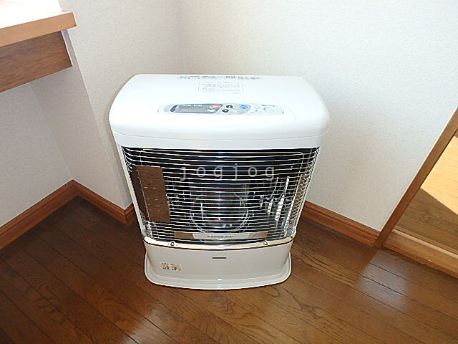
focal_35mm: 21
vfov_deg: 63.4
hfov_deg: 79.0
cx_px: 229
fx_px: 278
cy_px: 172
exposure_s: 1/60
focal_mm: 3.7
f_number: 3.5
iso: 160
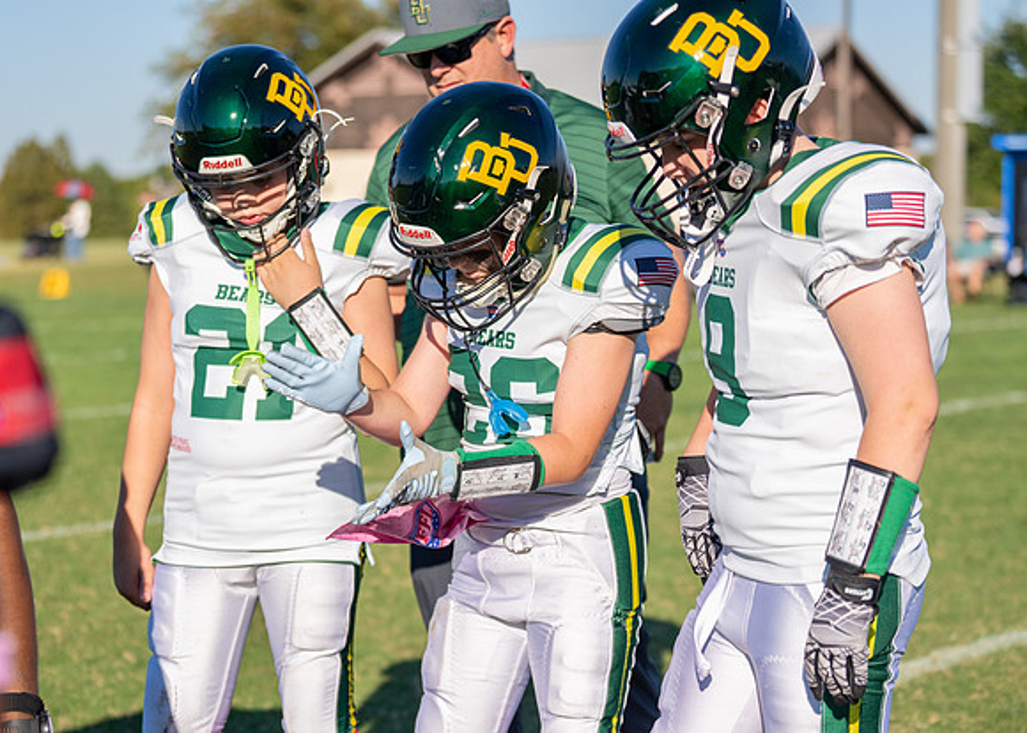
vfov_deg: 15.8
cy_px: 430
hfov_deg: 22.0
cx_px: 479
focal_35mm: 91
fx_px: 2642
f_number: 2.8
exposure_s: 1/8000
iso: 400
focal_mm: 70
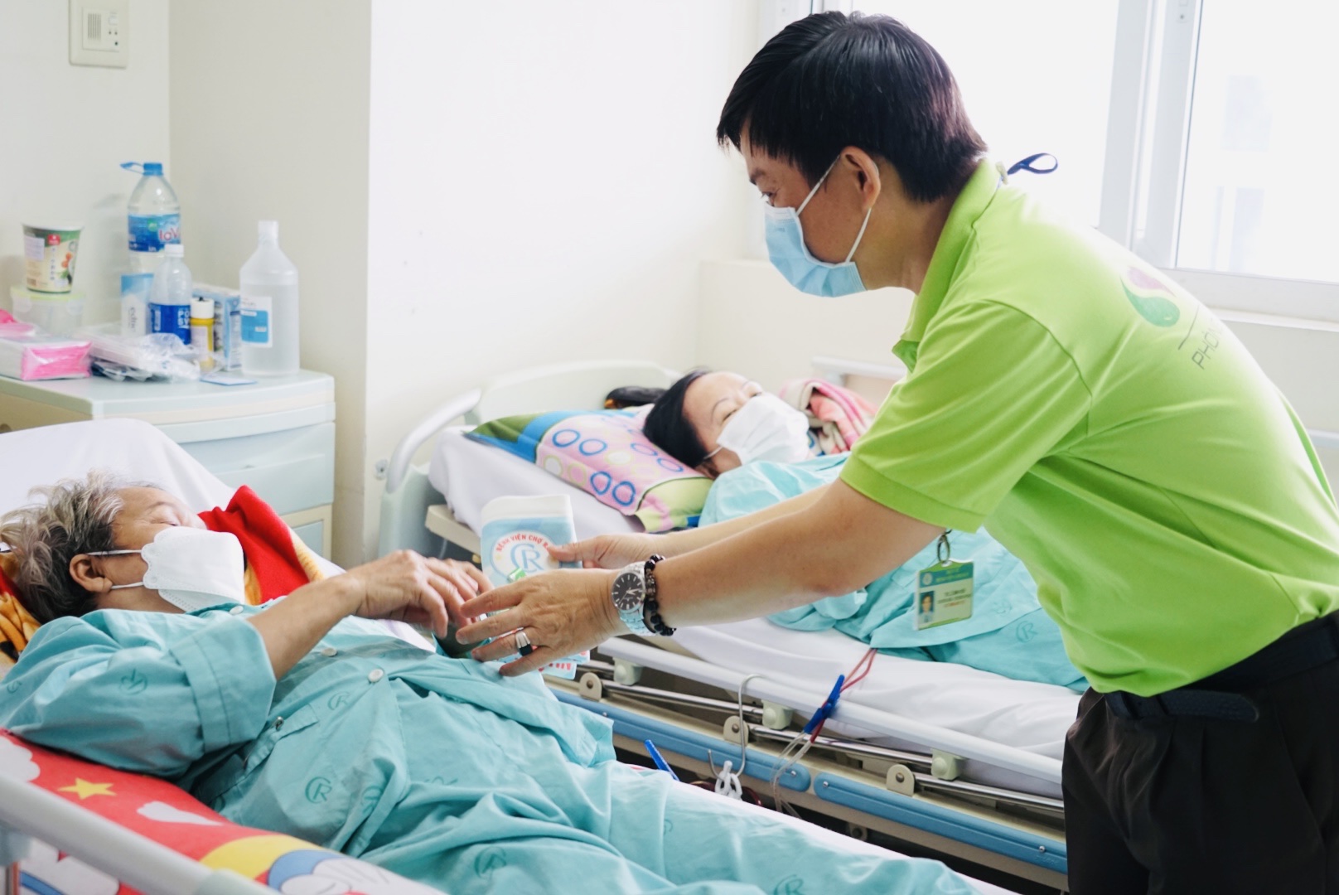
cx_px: 670
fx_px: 1861
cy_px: 448
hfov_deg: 39.6
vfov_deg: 27.0
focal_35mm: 50
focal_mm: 50
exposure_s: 1/60
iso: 1250
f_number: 4.5
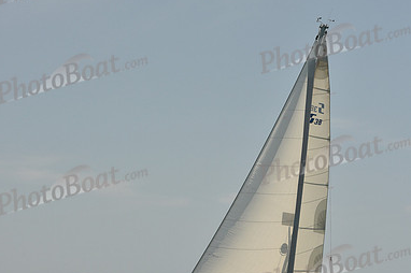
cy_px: 117
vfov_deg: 12.0
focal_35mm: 114
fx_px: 1300
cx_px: 204
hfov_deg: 18.0
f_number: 8
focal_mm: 75
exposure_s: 1/1000
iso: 320
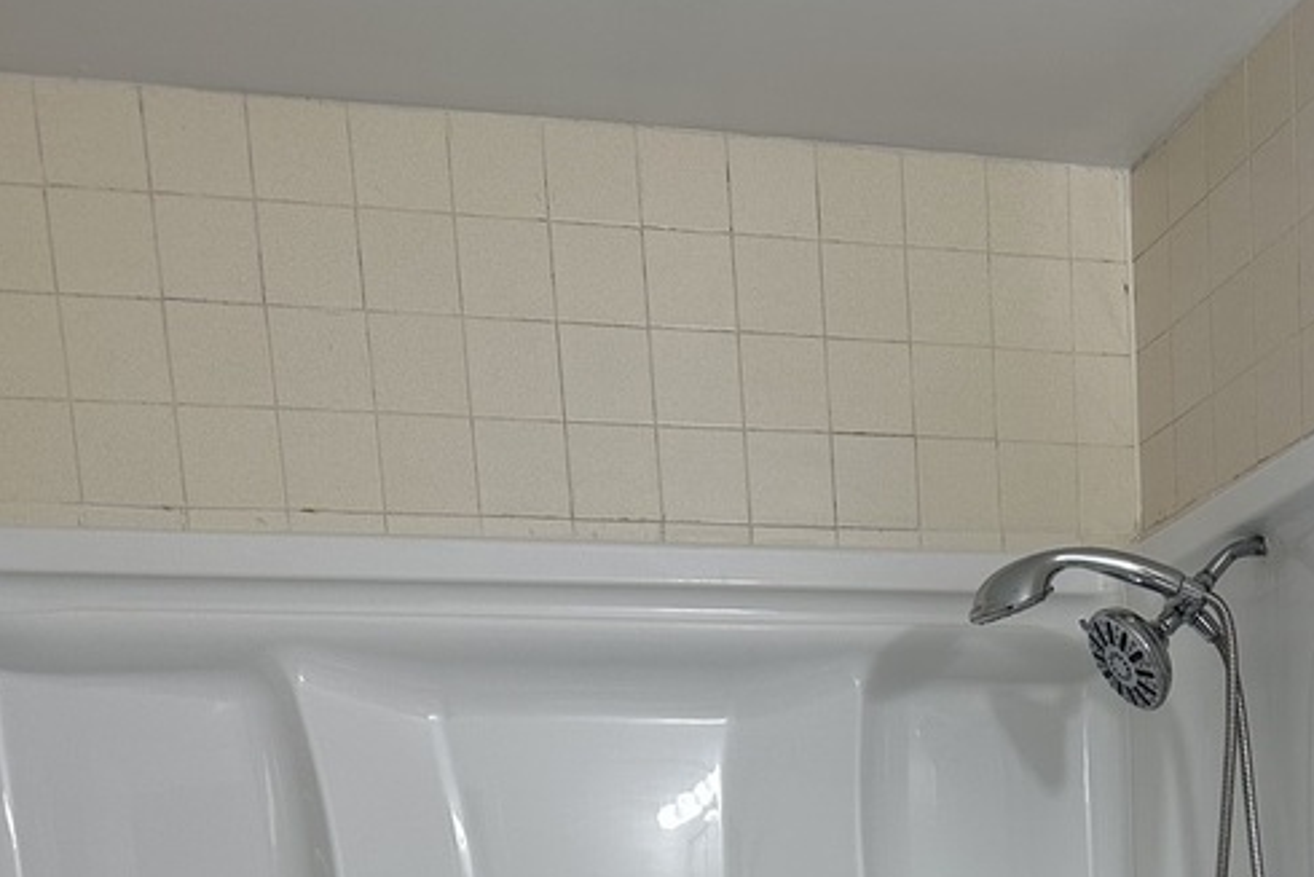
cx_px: 949
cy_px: 1435
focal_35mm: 55
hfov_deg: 35.6
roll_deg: +2.4
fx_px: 2008
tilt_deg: -10.3
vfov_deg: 20.0
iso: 80
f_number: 1.78
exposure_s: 1/246
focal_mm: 6.86
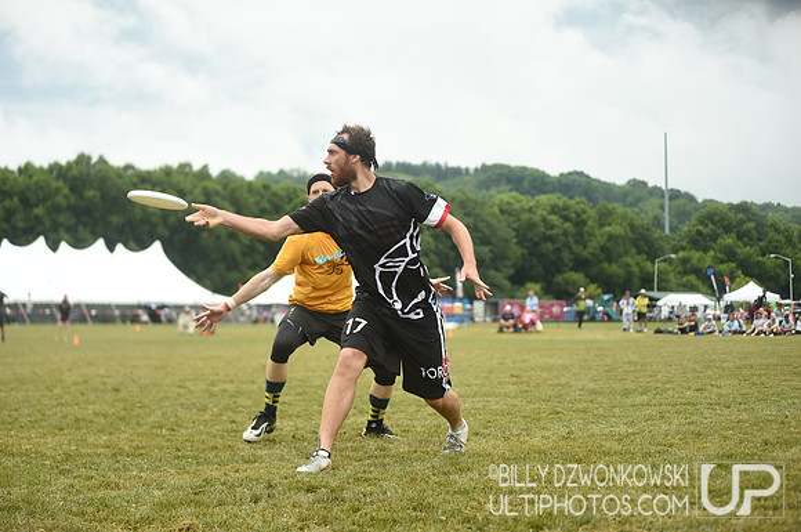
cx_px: 400
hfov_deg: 28.9
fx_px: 1555
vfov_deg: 19.4
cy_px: 266
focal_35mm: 70
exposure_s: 1/1250
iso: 200
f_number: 2.8
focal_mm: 70
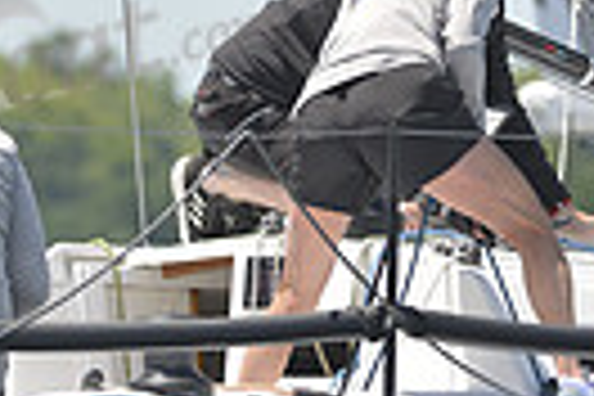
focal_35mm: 879
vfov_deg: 1.6
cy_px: 385
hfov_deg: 2.3
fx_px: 14502
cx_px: -585
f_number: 4
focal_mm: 200
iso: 280
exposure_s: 1/1250
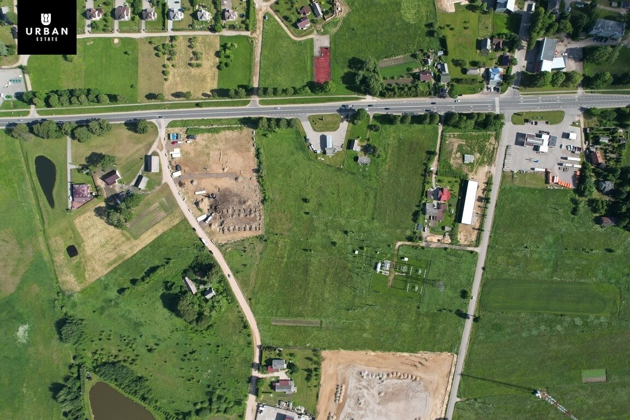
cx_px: 315
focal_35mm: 22
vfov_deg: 57.2
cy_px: 210
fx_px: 385
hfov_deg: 78.6
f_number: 2.8
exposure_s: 1/1250
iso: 110
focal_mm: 8.38
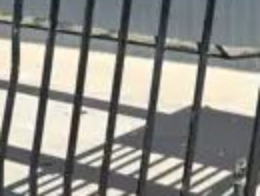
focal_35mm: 118
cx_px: 196
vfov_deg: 12.6
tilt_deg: -16.3
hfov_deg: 16.6
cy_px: 100
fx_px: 888
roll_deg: -0.6
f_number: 1.78
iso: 80
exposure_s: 1/4237
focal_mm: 6.76
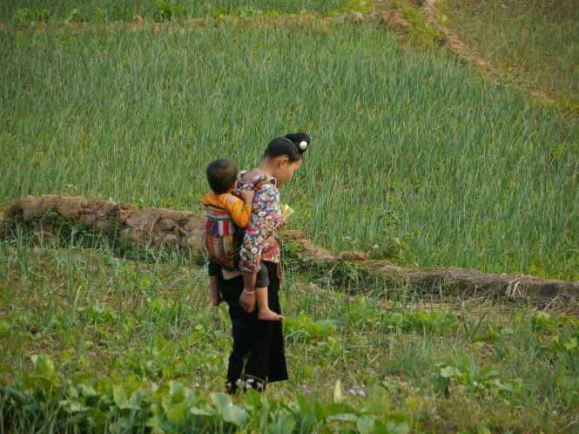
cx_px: 290
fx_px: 4681
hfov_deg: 7.1
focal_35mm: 280
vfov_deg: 5.3
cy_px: 217
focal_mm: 140
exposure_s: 1/200
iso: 400
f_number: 5.8
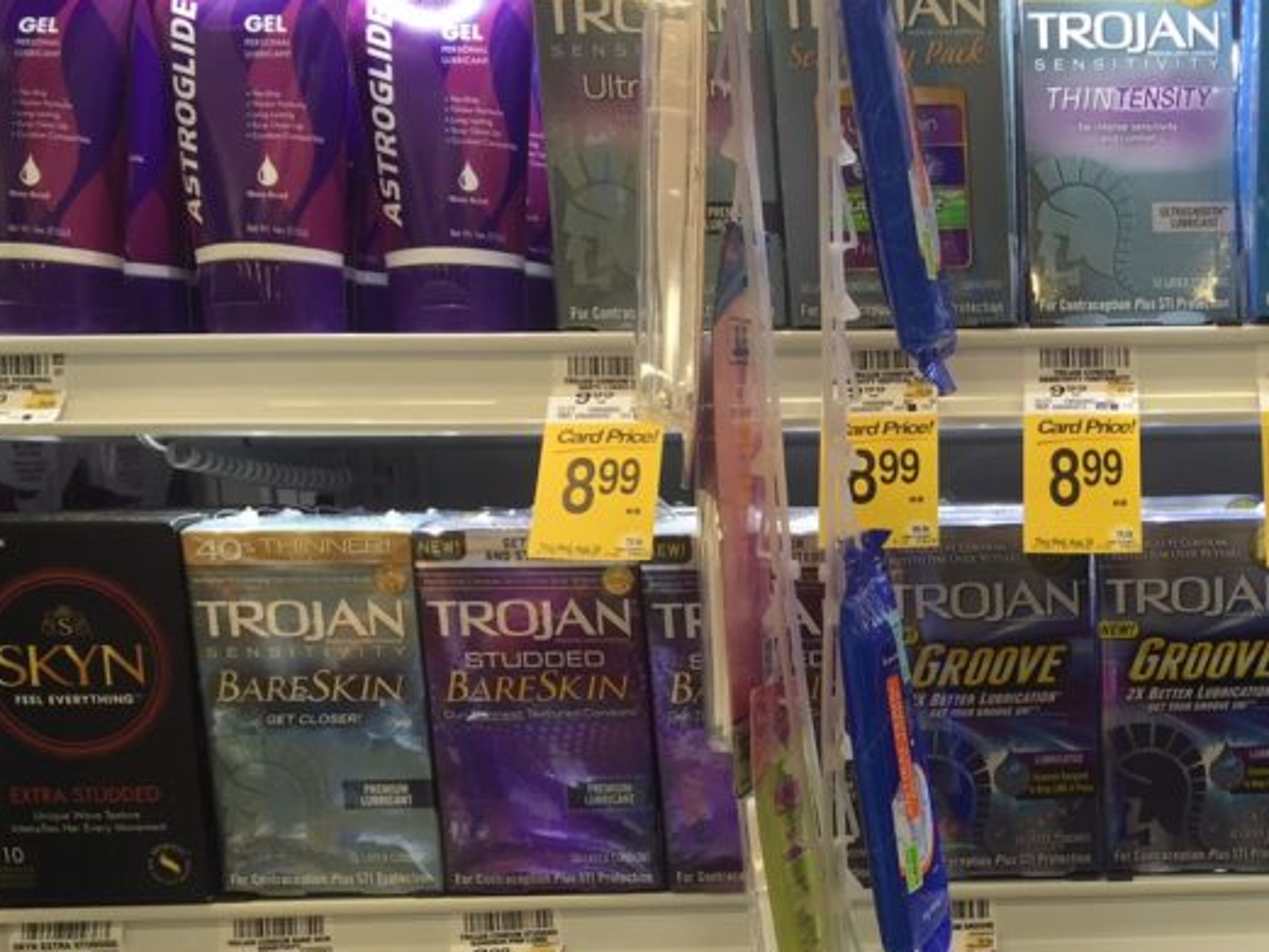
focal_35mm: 57
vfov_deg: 25.0
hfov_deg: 31.9
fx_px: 2090
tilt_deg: -11.7
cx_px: 1172
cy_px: 833
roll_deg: +0.8
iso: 40
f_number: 2.2
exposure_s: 1/50
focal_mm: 4.15
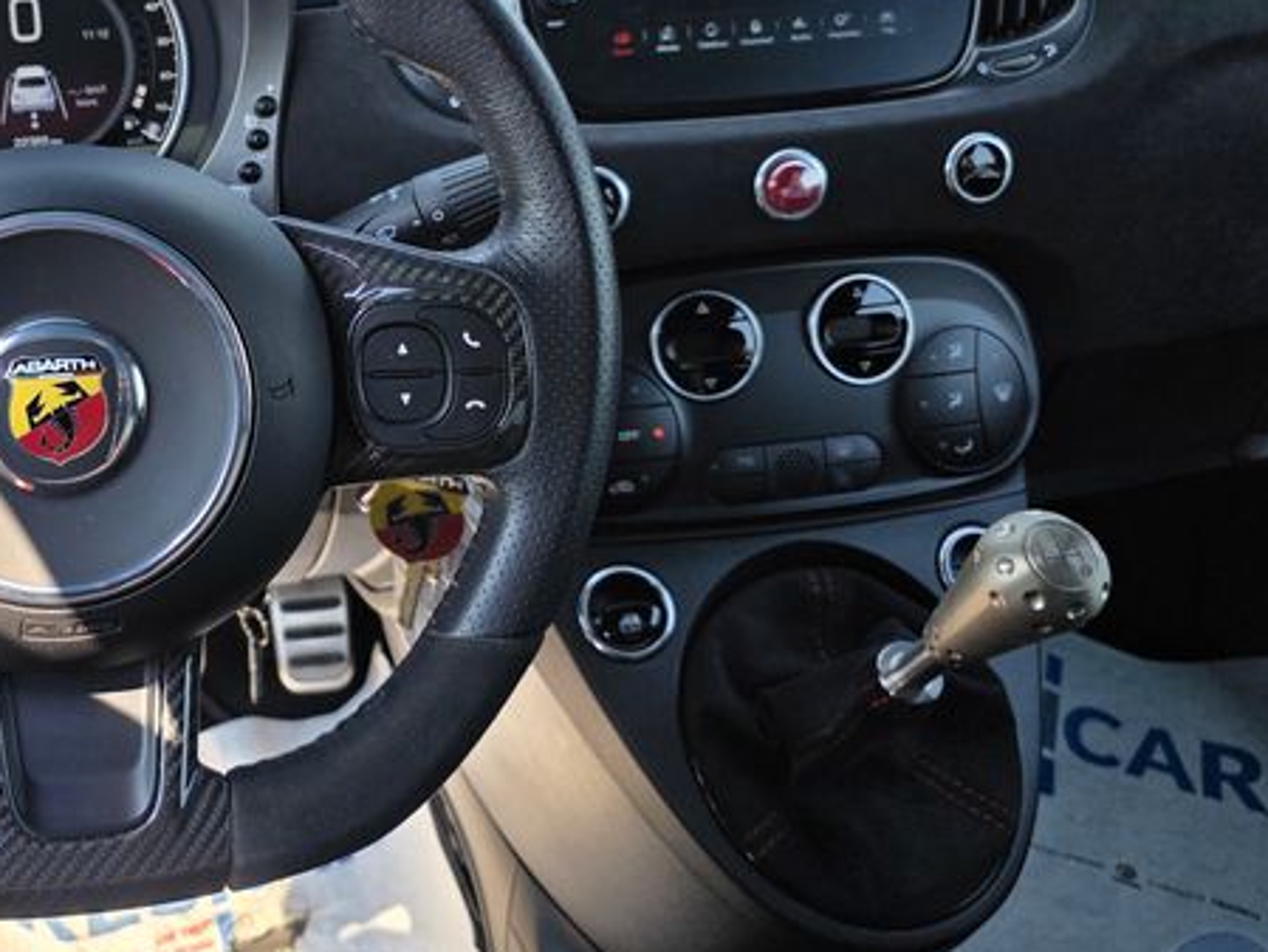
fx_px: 1502
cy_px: 277
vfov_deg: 34.6
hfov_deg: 43.1
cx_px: 212
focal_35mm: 41
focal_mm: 6.3
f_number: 1.7
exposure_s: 1/359
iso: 32
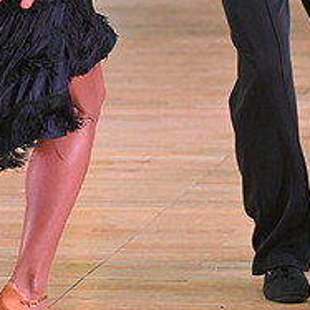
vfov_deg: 4.9
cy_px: -85
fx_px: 3607
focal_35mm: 356
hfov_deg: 4.9
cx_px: 89
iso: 4000
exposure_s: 1/400
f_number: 5
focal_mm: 135
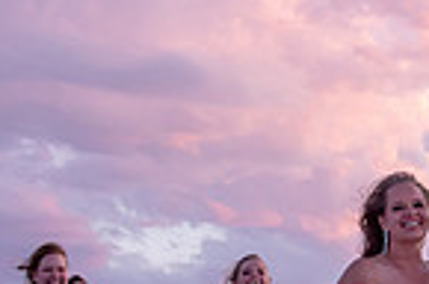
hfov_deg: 16.5
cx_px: 379
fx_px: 1463
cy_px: 217
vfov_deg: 11.1
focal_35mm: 123
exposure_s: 1/125
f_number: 4
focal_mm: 24
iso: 800
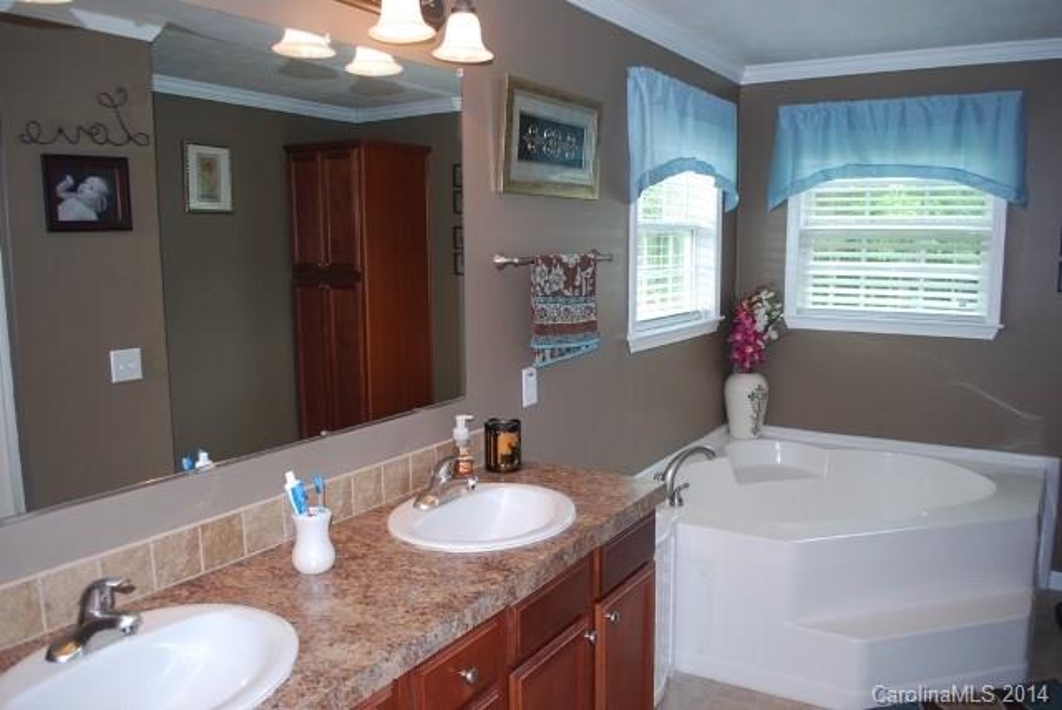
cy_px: 355
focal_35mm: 27
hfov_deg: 67.3
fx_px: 797
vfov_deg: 48.0
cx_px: 531
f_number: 3.5
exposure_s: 1/60
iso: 200
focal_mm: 18
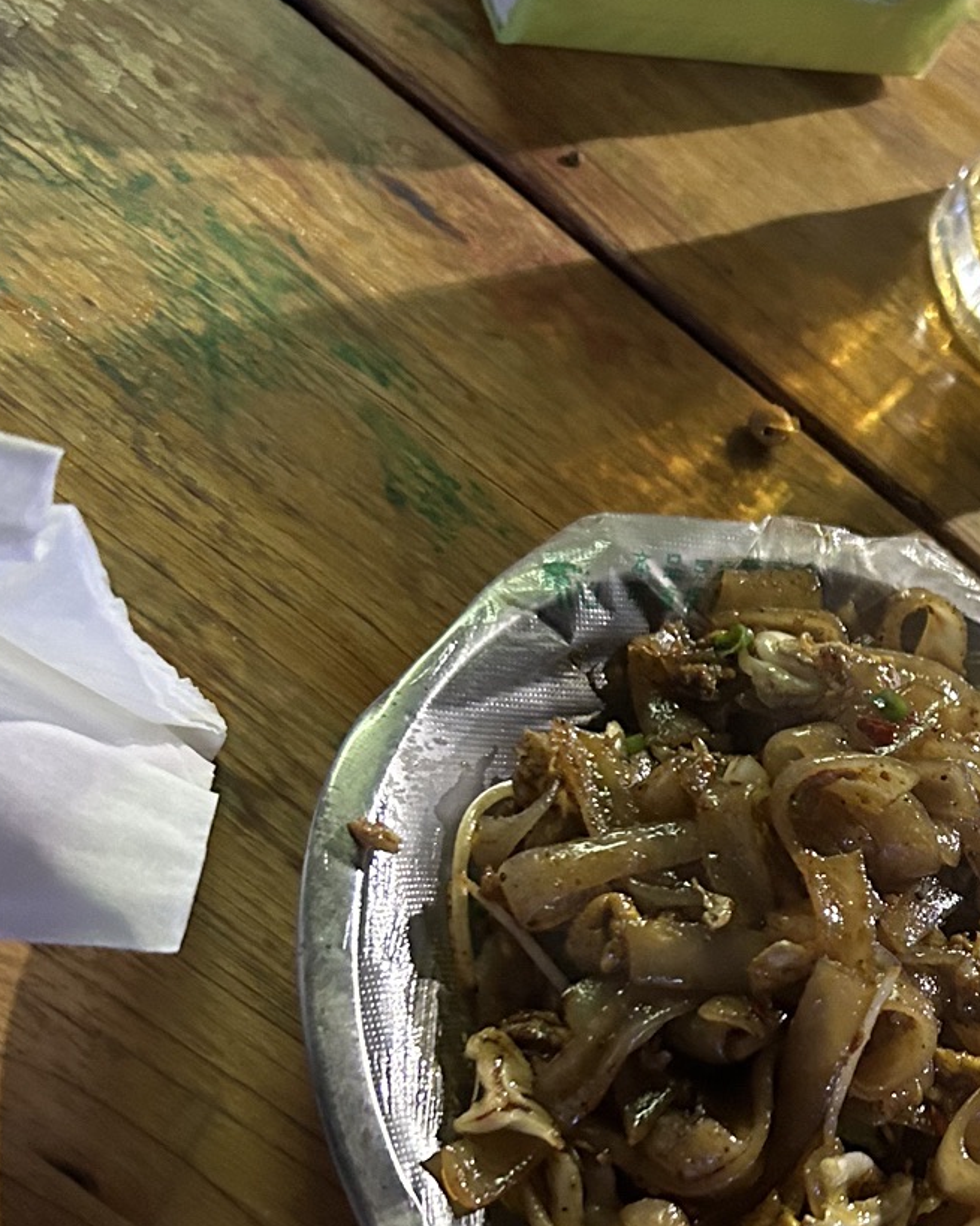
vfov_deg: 30.2
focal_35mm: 62
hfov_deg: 23.8
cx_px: 911
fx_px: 2248
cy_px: 864
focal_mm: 5.7
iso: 640
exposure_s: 1/40
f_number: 1.5
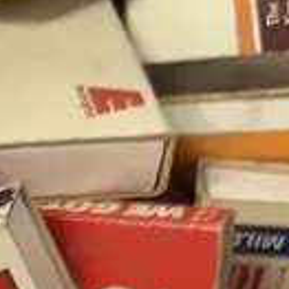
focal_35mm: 166
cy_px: 737
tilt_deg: -77.3
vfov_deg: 9.2
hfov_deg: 9.9
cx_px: -251
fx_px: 1568
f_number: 1.78
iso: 200
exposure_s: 1/100
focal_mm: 6.86
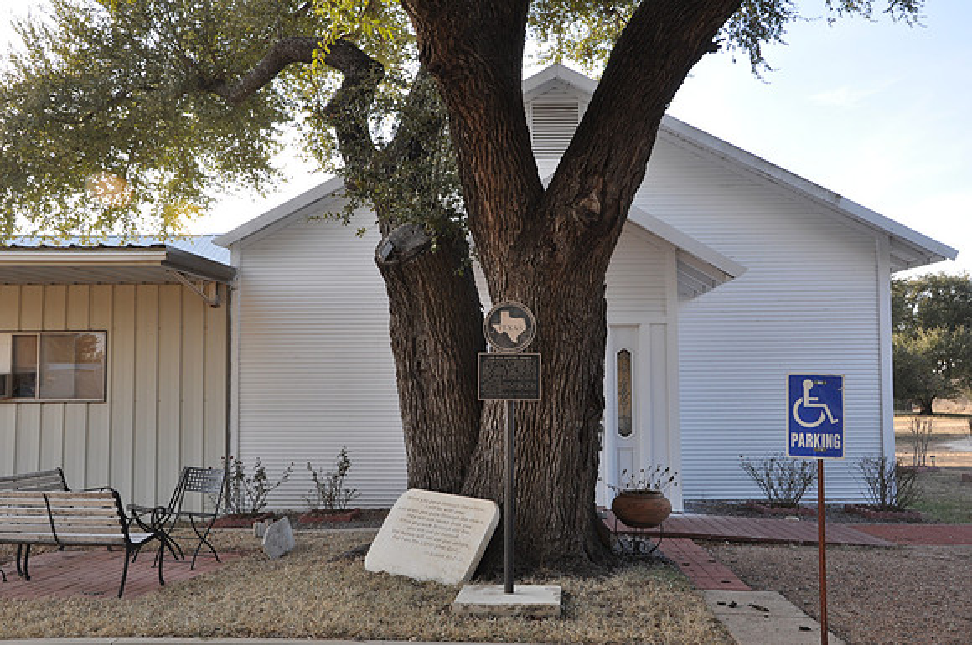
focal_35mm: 36
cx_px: 486
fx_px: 971
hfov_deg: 53.2
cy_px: 322
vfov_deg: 36.8
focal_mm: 24
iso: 200
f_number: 8
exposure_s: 1/60
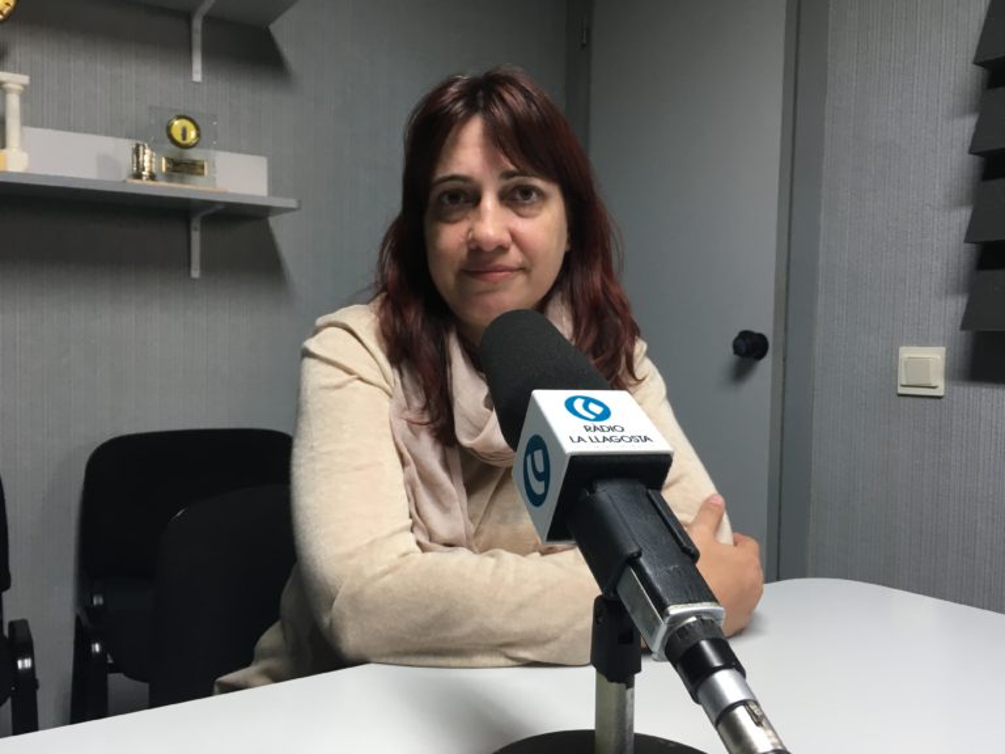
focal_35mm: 29
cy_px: 377
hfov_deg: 61.7
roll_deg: +1.0
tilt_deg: -3.7
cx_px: 502
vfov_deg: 48.2
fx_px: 842
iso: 80
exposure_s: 1/33
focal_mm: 4.15
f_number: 2.2
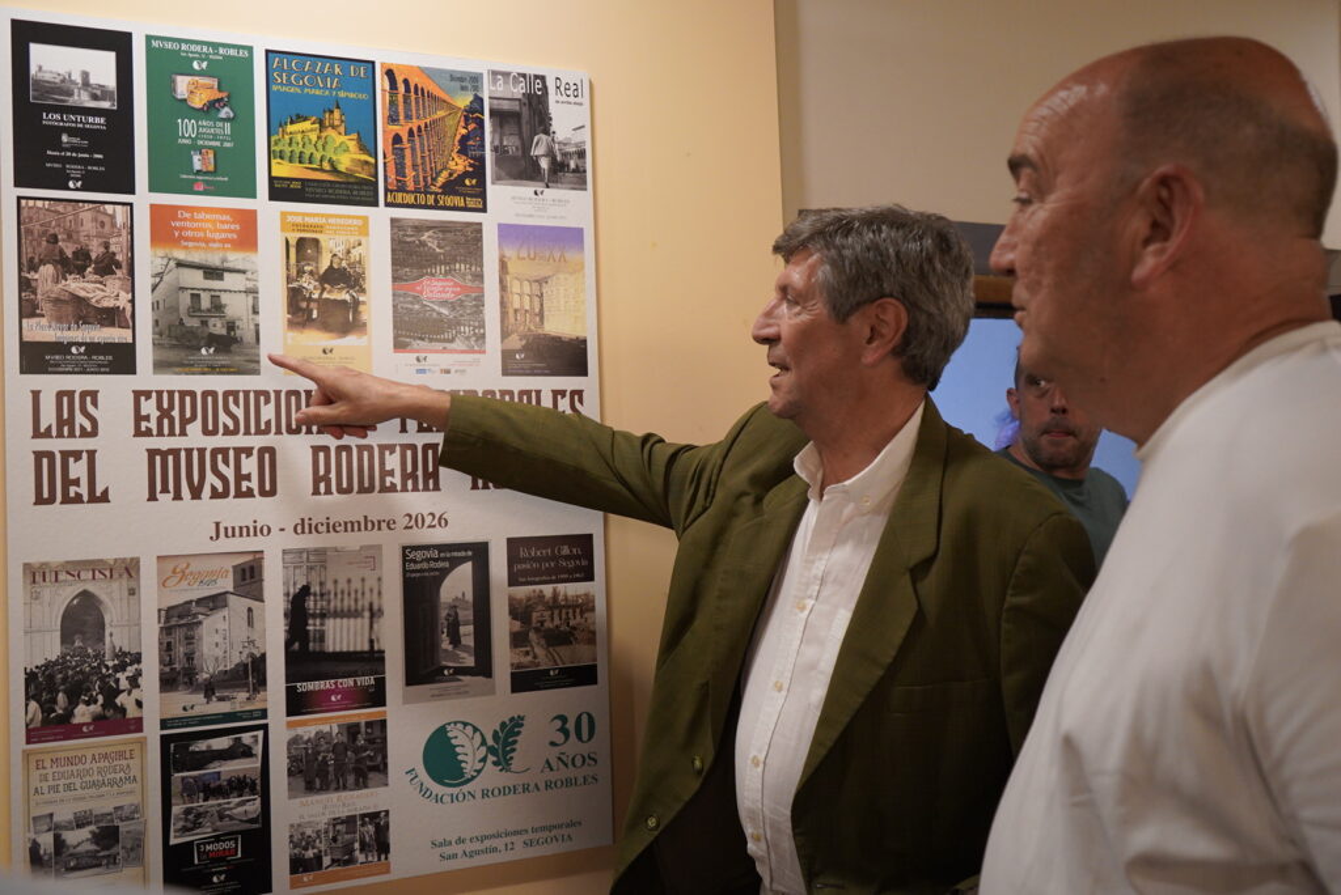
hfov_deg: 65.4
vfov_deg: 46.5
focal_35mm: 28
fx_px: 1044
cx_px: 670
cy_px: 448
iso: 3200
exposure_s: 1/200
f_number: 4
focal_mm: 28
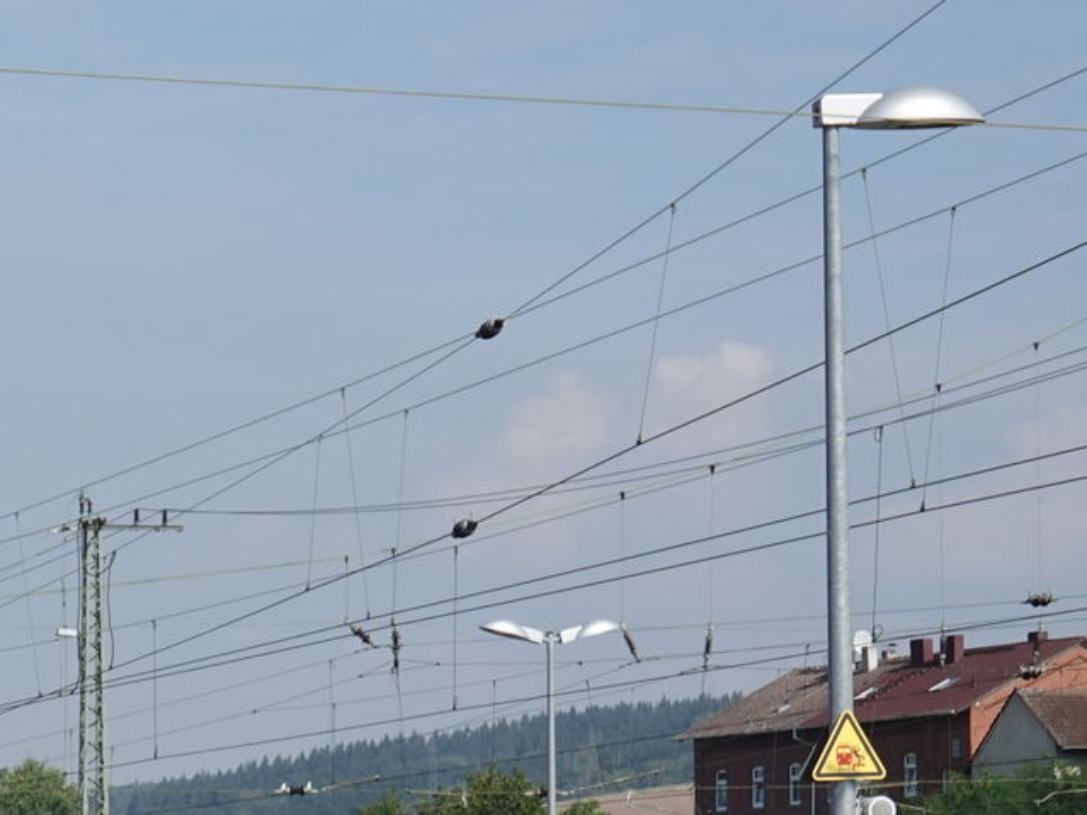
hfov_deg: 10.4
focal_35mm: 185
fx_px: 5808
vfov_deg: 7.9
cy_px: 1069
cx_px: -495
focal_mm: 23.39
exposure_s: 1/640
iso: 125
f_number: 5.6
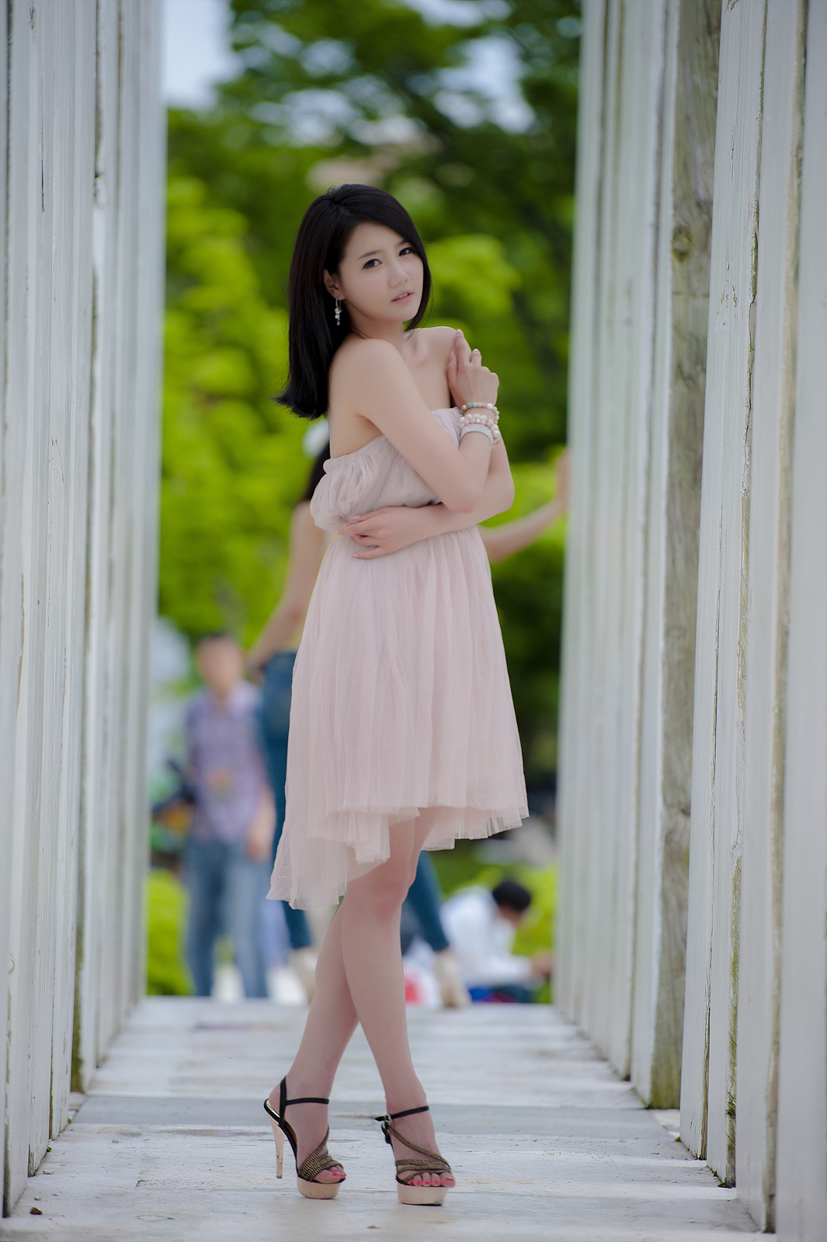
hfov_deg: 6.9
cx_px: 414
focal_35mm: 200
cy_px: 621
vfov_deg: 10.3
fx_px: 6899
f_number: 2.8
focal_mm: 200
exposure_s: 1/1250
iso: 250
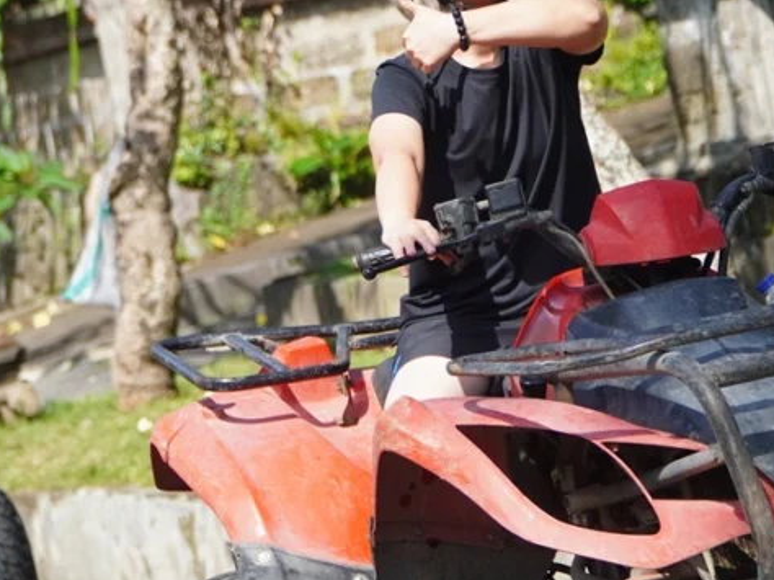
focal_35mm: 212
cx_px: 425
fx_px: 4738
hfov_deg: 9.3
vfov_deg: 7.0
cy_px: 282
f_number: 4
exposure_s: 1/500
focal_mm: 68
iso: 100
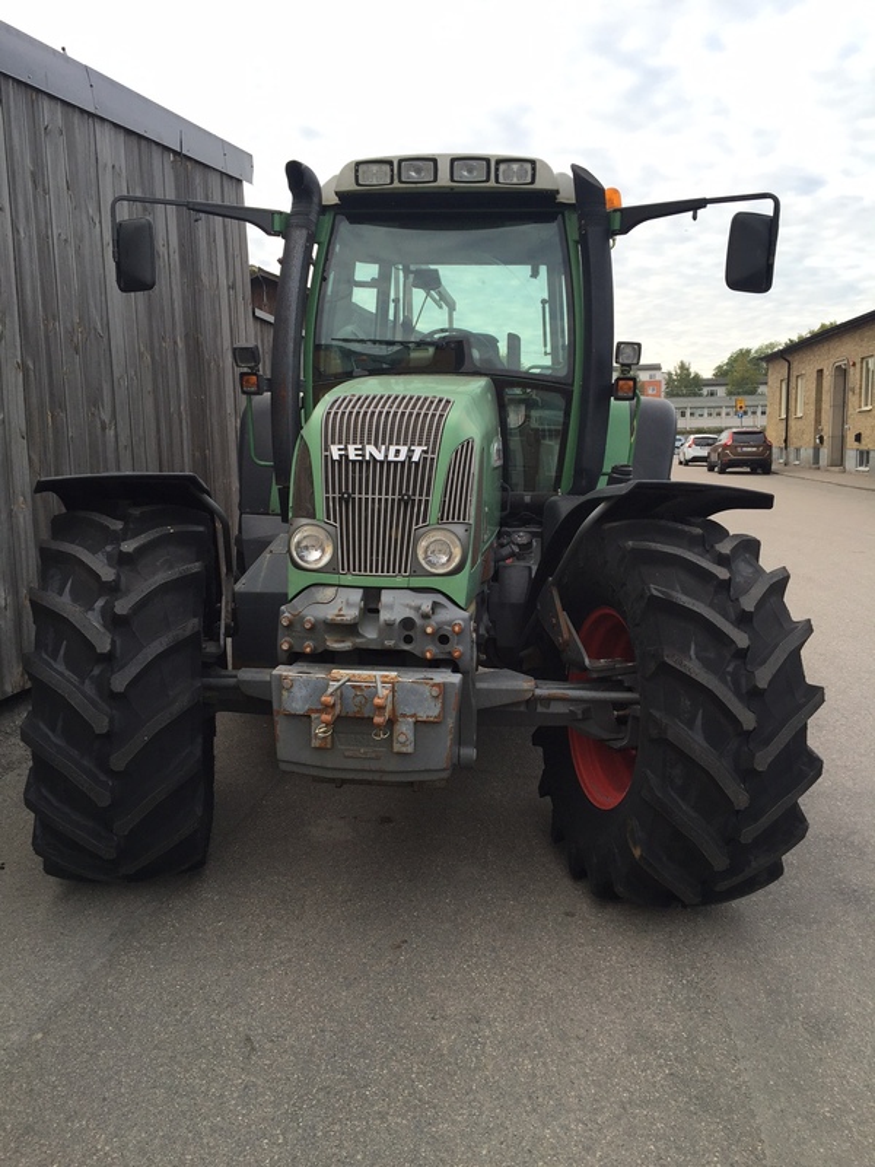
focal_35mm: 29
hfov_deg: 48.2
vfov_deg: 61.7
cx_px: 438
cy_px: 584
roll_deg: +1.7
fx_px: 977
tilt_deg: -7.4
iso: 32
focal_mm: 4.15
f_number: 2.2
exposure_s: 1/176
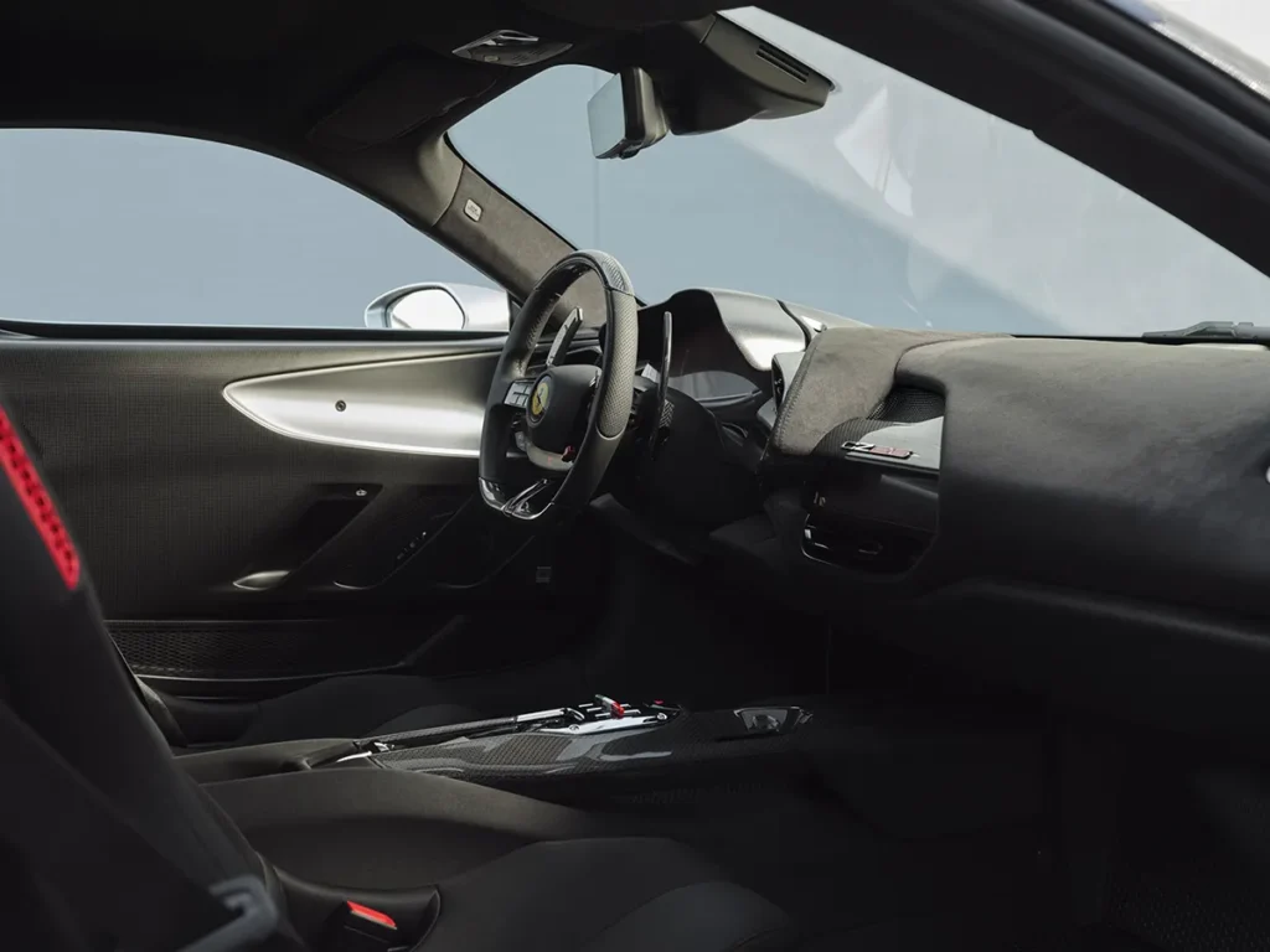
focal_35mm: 40
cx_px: 635
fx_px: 1468
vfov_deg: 36.0
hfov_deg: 46.8
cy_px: 476
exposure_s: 1/200
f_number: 8
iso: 2500
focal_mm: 50.8
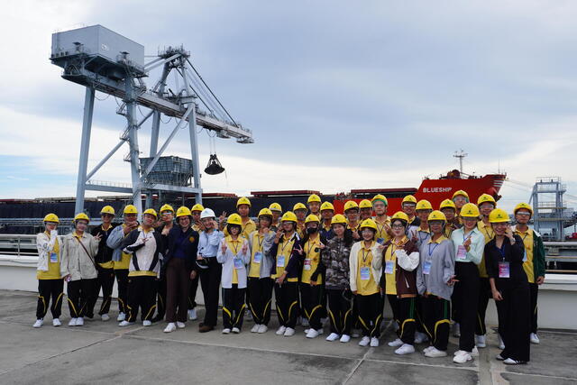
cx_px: 288
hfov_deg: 61.9
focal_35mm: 30
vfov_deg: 43.6
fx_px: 481
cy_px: 192
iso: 100
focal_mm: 20
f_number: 5
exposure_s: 1/500
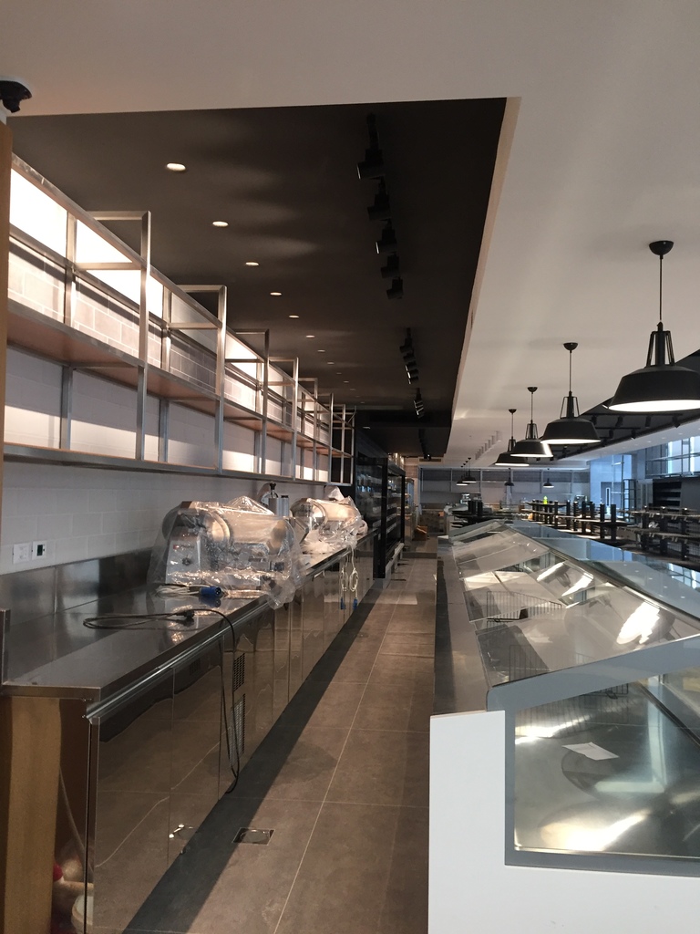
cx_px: 350
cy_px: 467
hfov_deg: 48.2
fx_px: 782
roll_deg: -1.3
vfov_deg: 61.7
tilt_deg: +3.7
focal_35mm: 29
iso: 80
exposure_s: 1/33
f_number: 2.2
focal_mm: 4.15
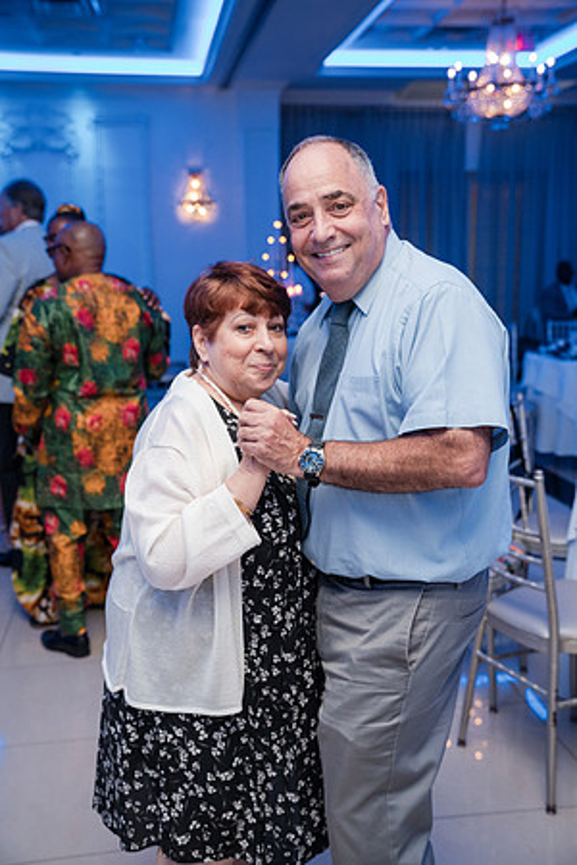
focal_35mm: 41
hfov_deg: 32.6
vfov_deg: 47.4
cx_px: 288
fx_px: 986
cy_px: 432
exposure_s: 1/250
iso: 3200
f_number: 4
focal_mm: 41
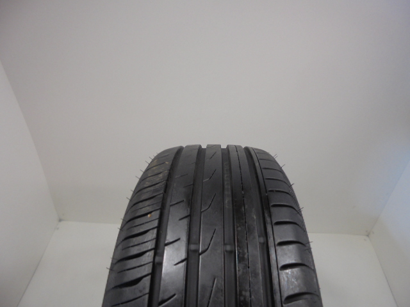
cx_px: 205
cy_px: 154
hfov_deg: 67.3
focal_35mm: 26
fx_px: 308
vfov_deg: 53.1
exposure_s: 1/30
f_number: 3.5
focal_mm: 4.6
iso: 100
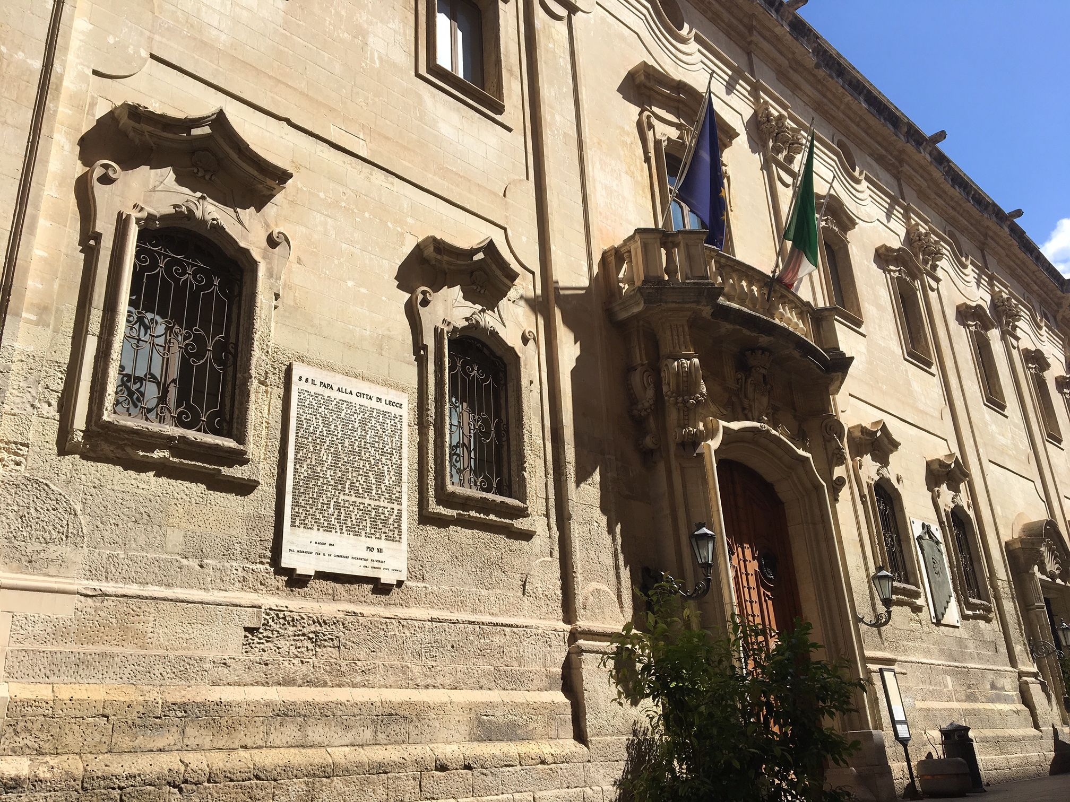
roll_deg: +3.8
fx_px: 896
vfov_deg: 48.2
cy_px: 401
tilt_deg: +22.6
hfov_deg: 61.7
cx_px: 535
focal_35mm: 29
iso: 25
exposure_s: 1/1672
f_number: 2.2
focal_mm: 4.15
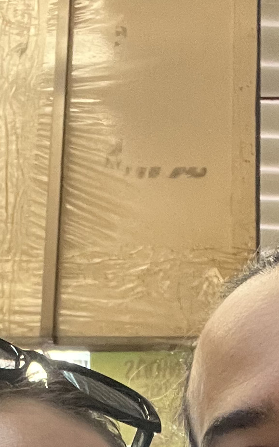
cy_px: 664
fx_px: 1289
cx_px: 159
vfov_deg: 17.7
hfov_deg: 12.3
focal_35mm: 106
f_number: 2.2
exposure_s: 1/30
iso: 400
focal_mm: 2.71
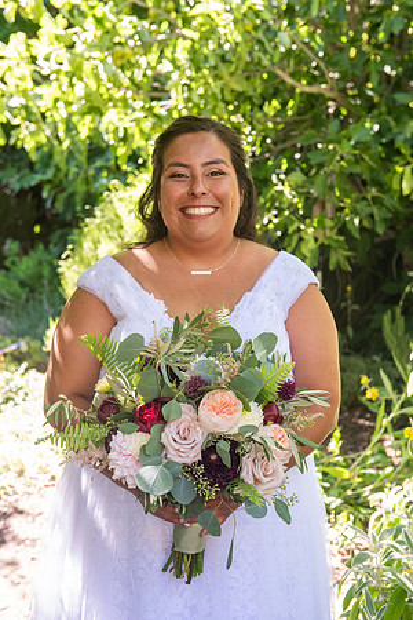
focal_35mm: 58
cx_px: 206
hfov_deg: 23.4
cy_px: 310
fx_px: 998
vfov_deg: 34.5
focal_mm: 58
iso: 640
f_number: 5
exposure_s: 1/125
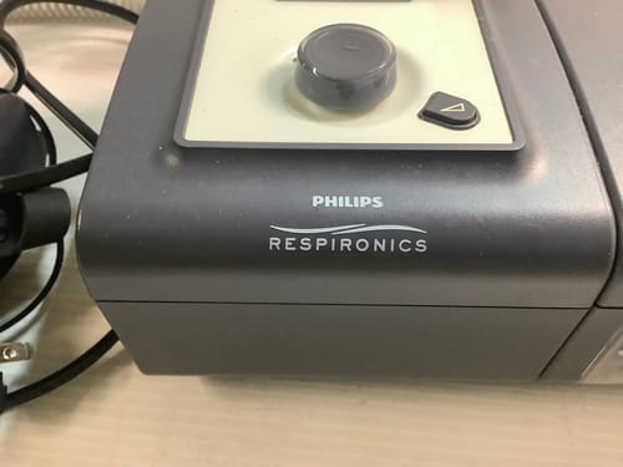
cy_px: 234
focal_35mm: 31
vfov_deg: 45.4
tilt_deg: -49.1
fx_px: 558
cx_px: 312
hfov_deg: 58.4
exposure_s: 1/50
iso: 250
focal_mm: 3.3
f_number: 2.4
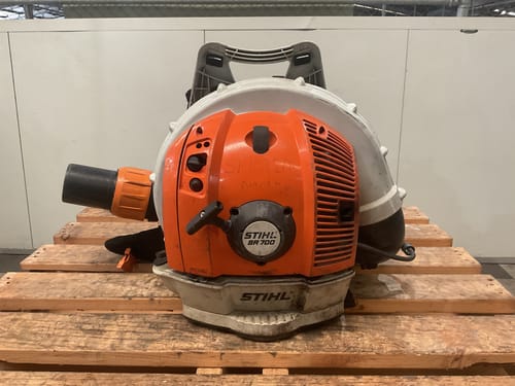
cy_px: 193
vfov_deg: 48.2
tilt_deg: -17.6
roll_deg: -0.4
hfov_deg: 61.7
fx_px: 431
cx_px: 258
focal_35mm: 29
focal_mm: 3
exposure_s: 1/60
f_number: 1.8
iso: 160
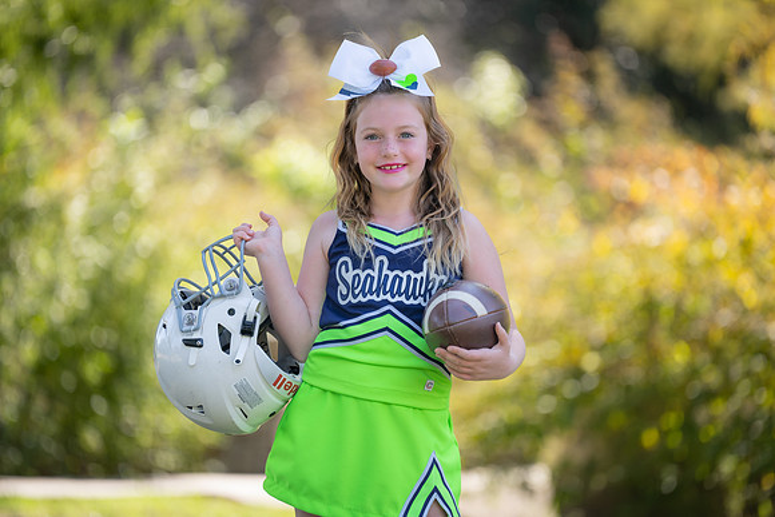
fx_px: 3907
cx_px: 388
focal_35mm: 181
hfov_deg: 11.3
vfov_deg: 7.6
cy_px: 258
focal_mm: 173
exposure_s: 1/400
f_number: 2.8
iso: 100
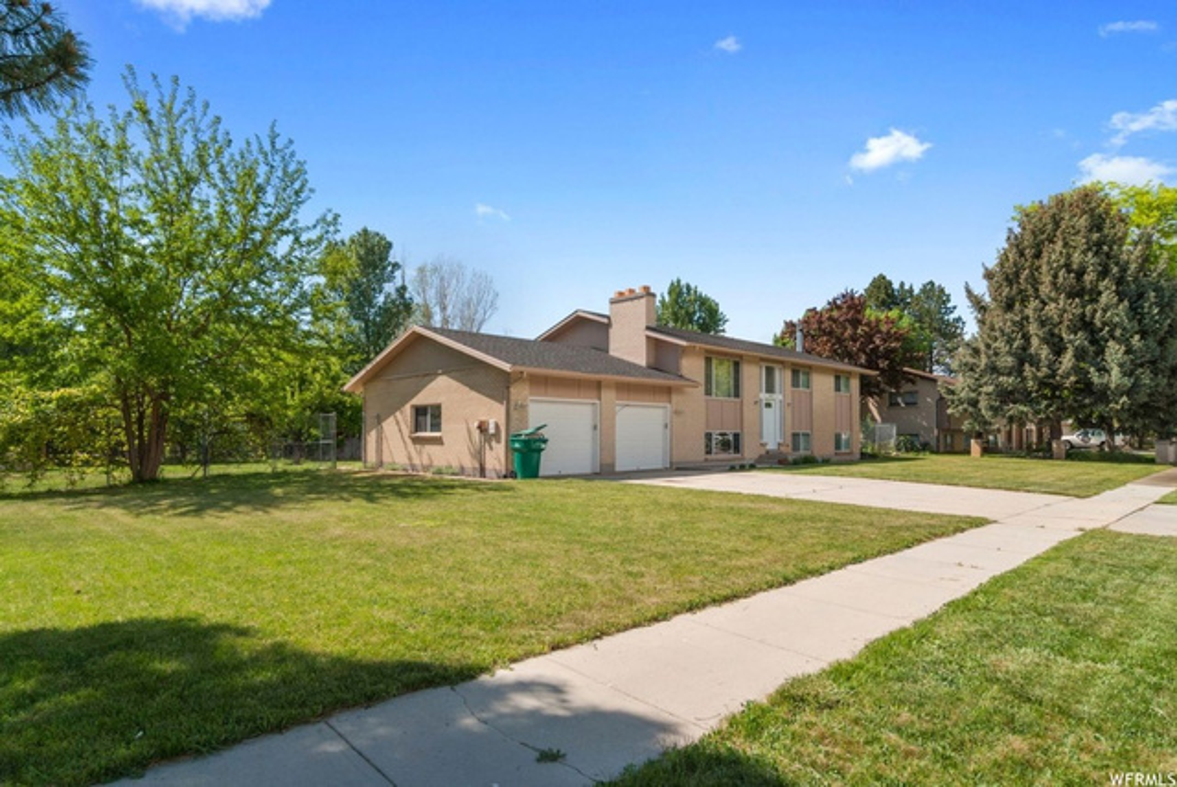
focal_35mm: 18
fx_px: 589
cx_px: 588
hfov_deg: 89.9
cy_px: 394
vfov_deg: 67.5
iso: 100
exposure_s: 1/200
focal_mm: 12
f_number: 9
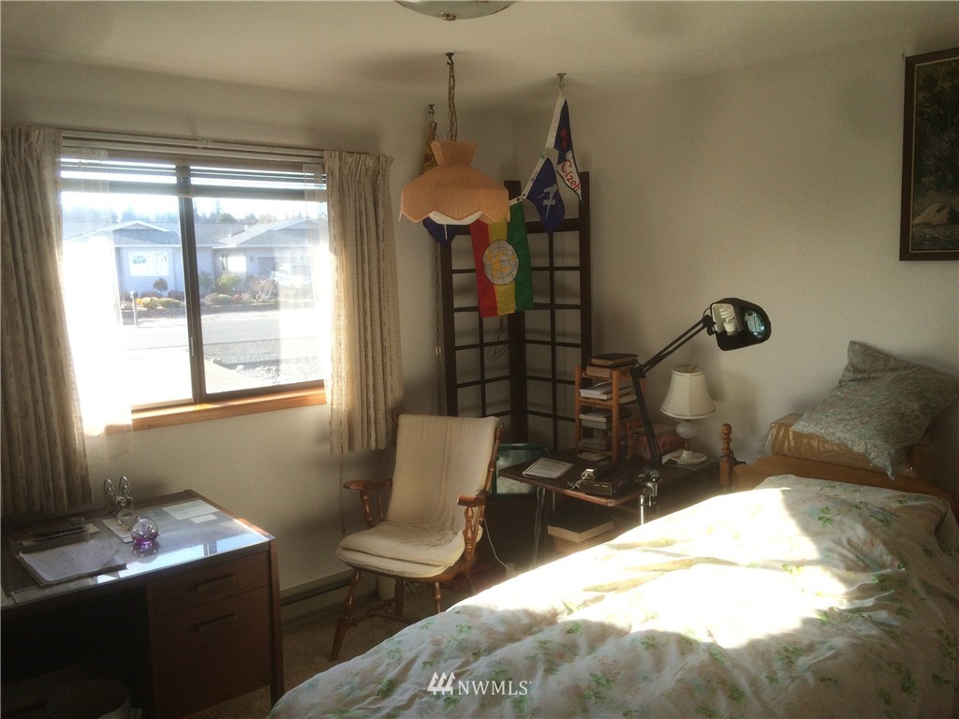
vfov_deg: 48.2
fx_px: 803
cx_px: 480
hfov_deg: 61.7
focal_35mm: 29
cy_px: 360
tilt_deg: -6.7
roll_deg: +2.2
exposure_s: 1/275
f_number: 2.2
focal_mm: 4.15
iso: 32
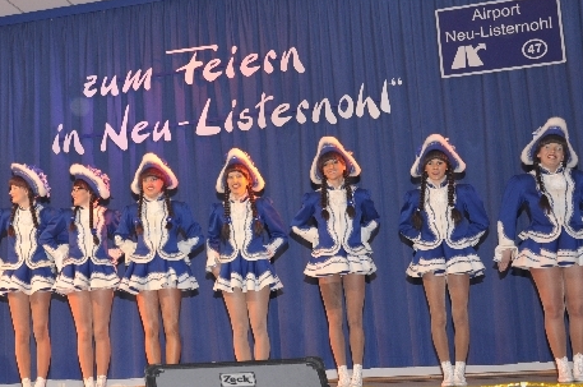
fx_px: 1018
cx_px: 135
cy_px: 202
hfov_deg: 31.3
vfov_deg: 21.5
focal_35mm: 63
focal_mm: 24
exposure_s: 1/60
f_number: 5
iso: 400
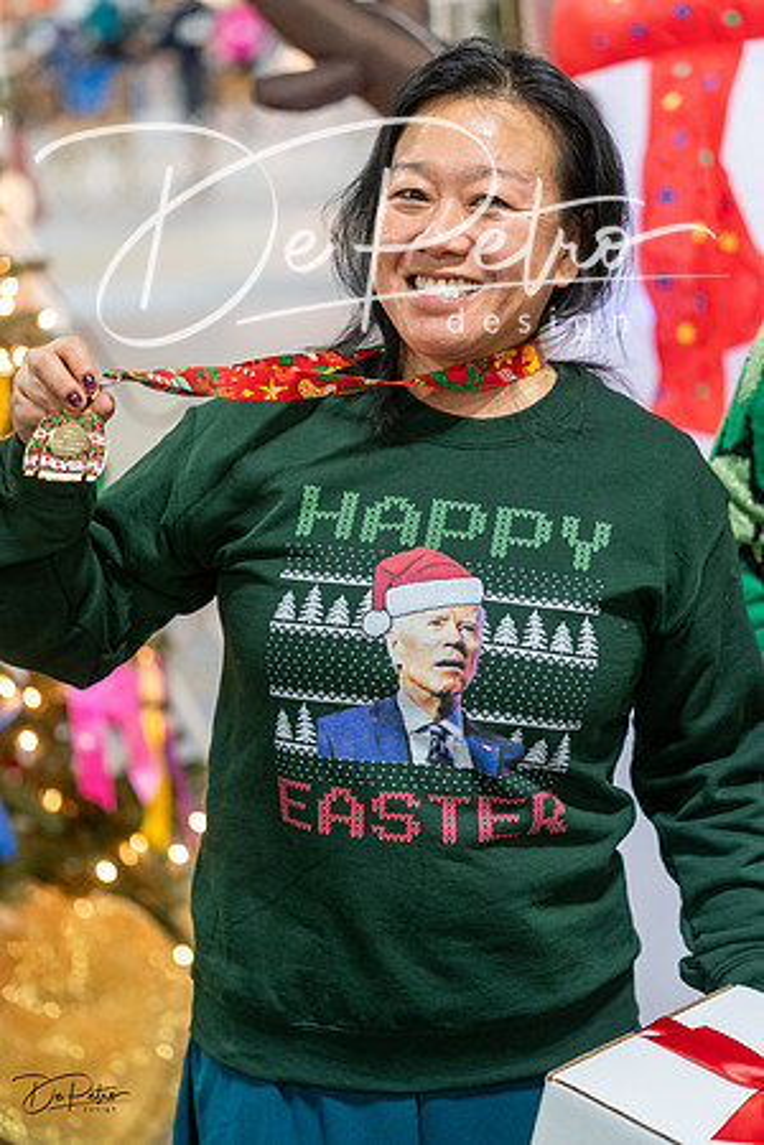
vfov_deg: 25.4
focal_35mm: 80
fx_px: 2546
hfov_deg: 17.1
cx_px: 382
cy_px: 572
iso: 4000
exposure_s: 1/160
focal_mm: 80
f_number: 2.8
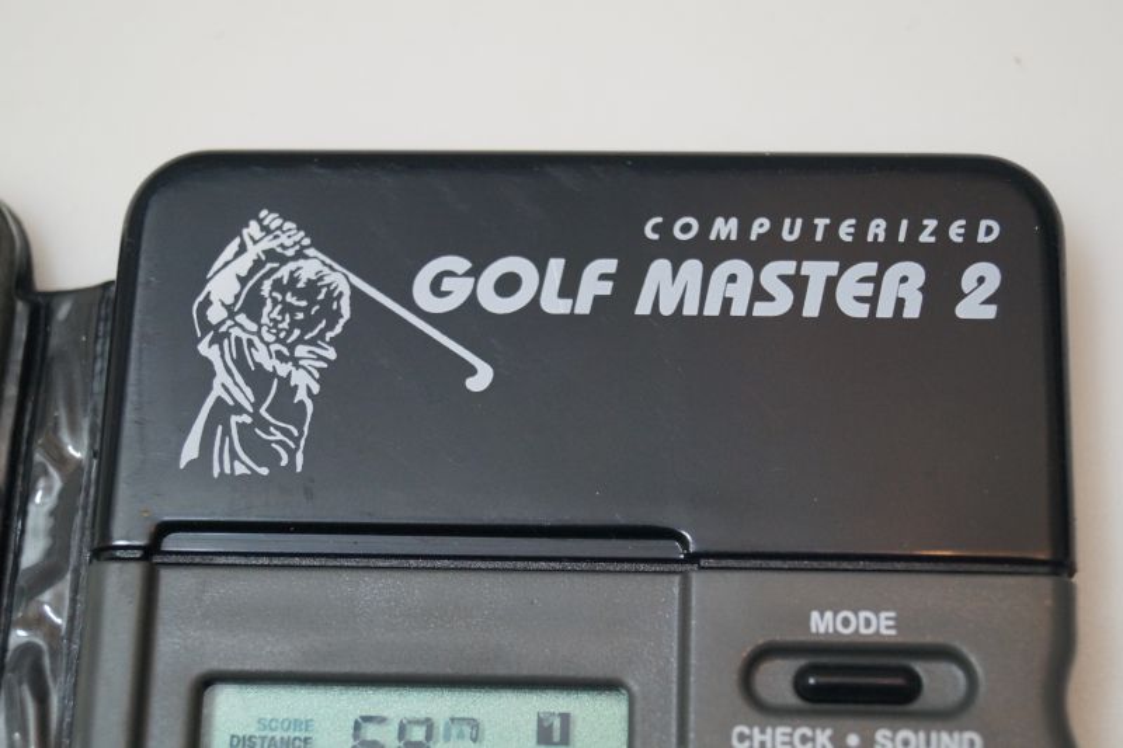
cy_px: 374
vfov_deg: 16.5
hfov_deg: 24.6
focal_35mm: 82
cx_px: 562
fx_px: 2573
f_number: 5.6
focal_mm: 55
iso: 1600
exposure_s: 1/160
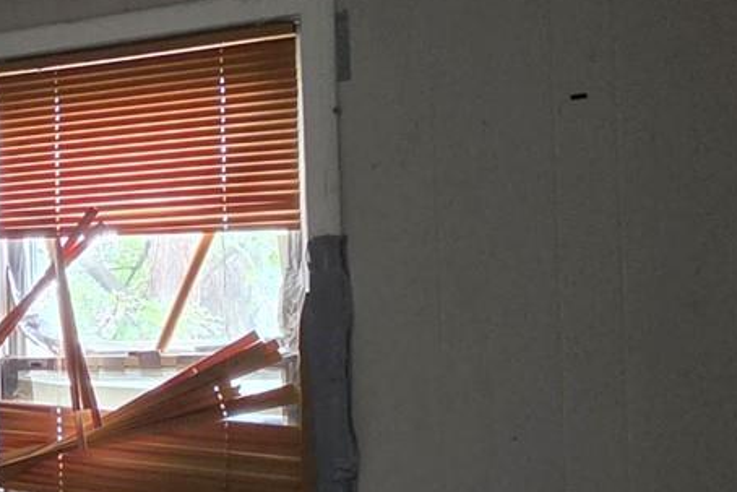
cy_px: 326
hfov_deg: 26.5
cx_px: -281
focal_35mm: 61
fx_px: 1249
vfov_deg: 22.2
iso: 1000
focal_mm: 2.2
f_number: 1.9
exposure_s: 1/60
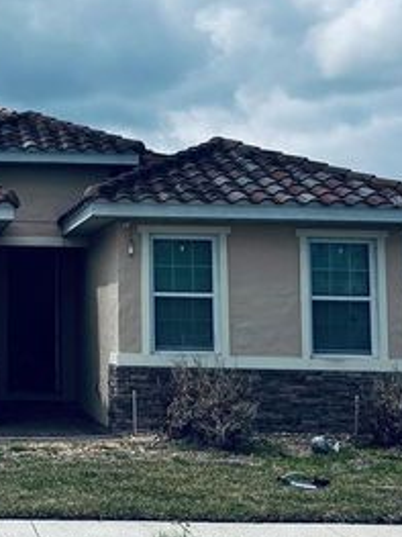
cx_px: -43
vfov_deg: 29.3
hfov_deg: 21.1
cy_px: 199
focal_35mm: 66
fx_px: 1023
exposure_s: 1/11364
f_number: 1.5
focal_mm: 5.7
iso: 50
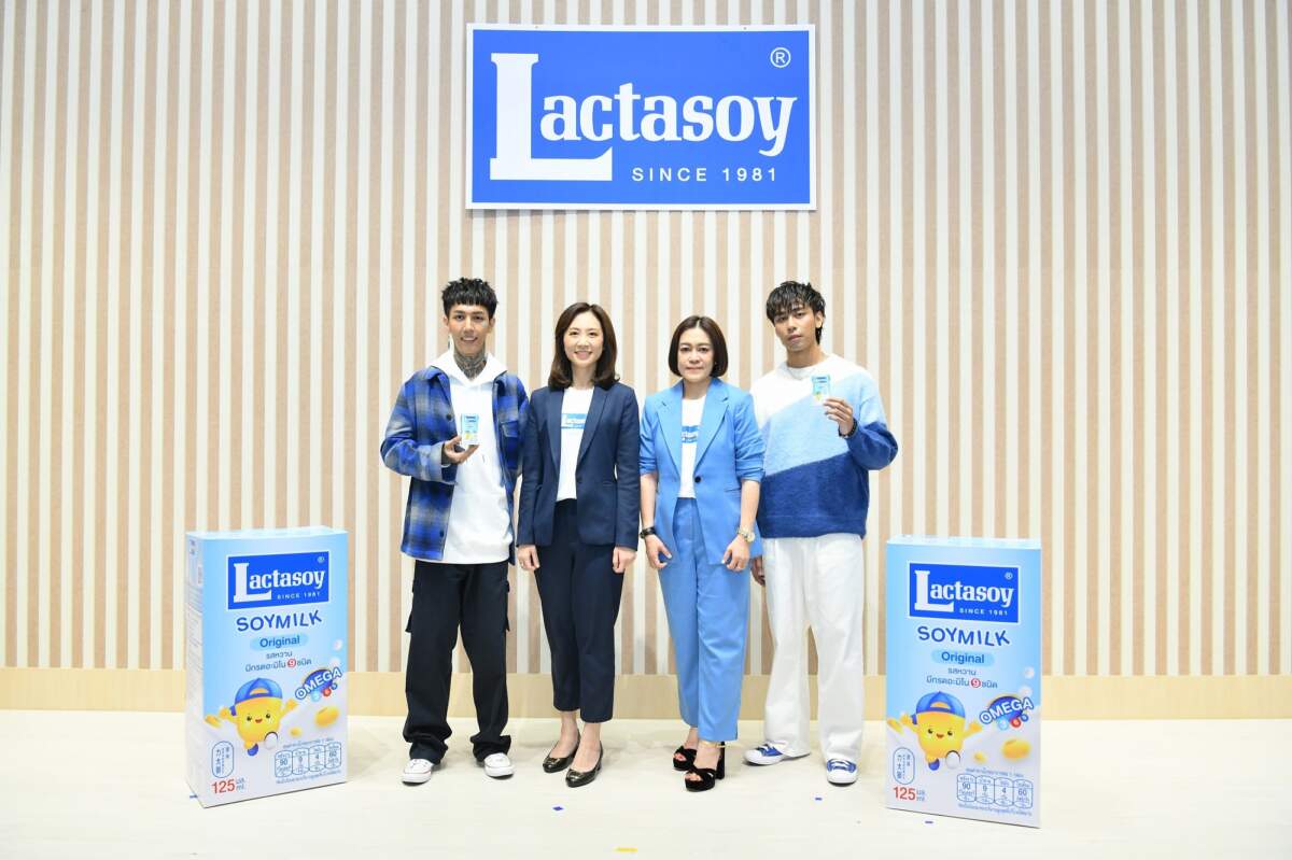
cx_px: 646
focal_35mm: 29
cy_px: 430
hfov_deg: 63.7
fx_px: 1040
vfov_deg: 44.9
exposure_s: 1/160
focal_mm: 29
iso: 1600
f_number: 5.6
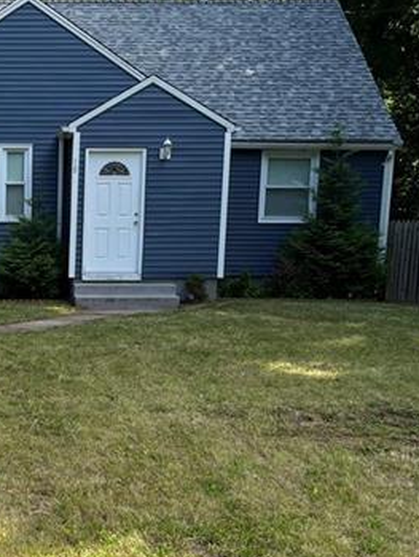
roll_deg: +1.8
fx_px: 919
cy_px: 376
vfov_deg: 33.4
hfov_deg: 24.3
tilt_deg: -11.7
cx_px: -21
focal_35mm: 57
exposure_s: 1/1294
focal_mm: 5.1
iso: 50
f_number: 1.6
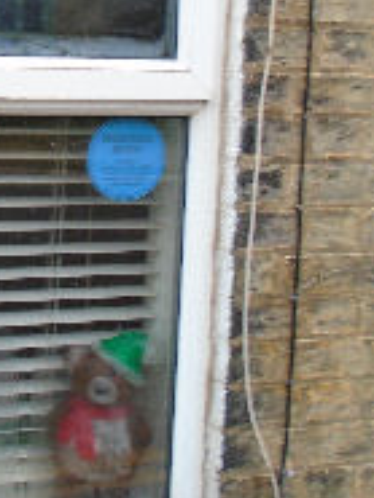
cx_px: -31
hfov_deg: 20.4
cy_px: 30
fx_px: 993
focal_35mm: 69
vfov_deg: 27.0
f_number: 3.5
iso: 100
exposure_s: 1/30
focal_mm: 5.5
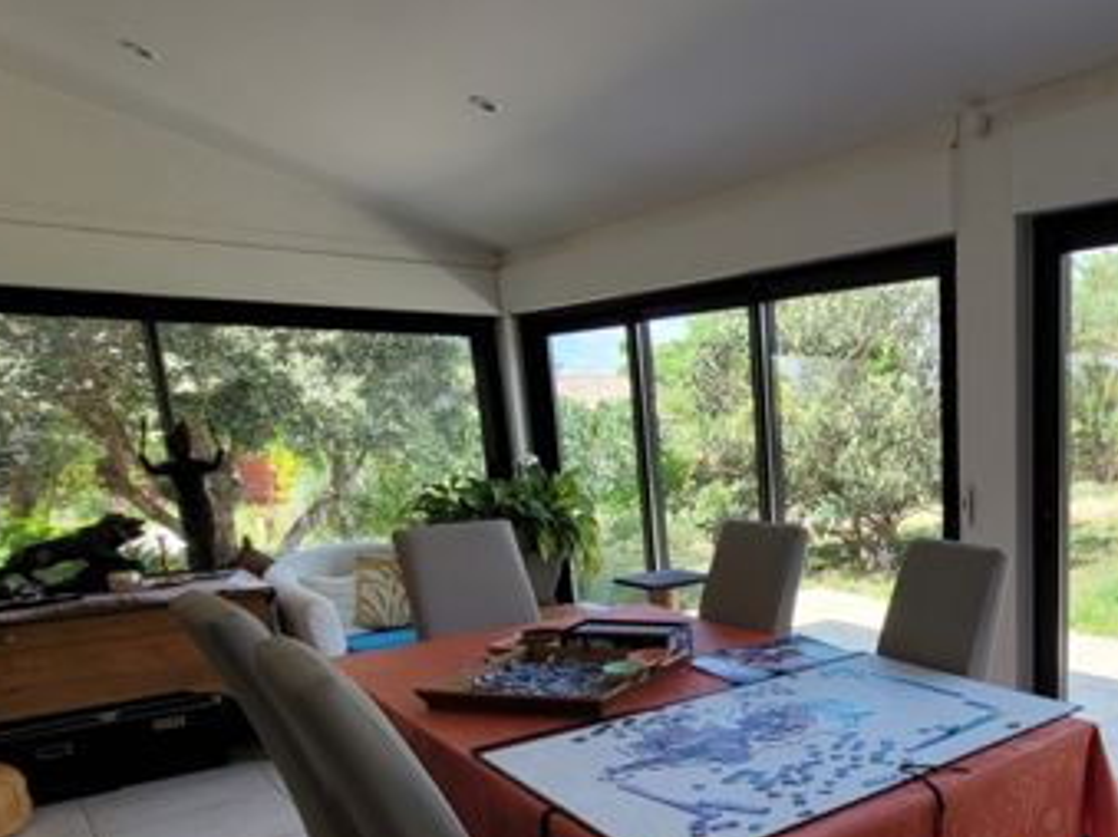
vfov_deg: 49.8
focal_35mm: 27
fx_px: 872
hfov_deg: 58.0
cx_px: 961
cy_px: 596
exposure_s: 1/283
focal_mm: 1.74
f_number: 2.2
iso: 40
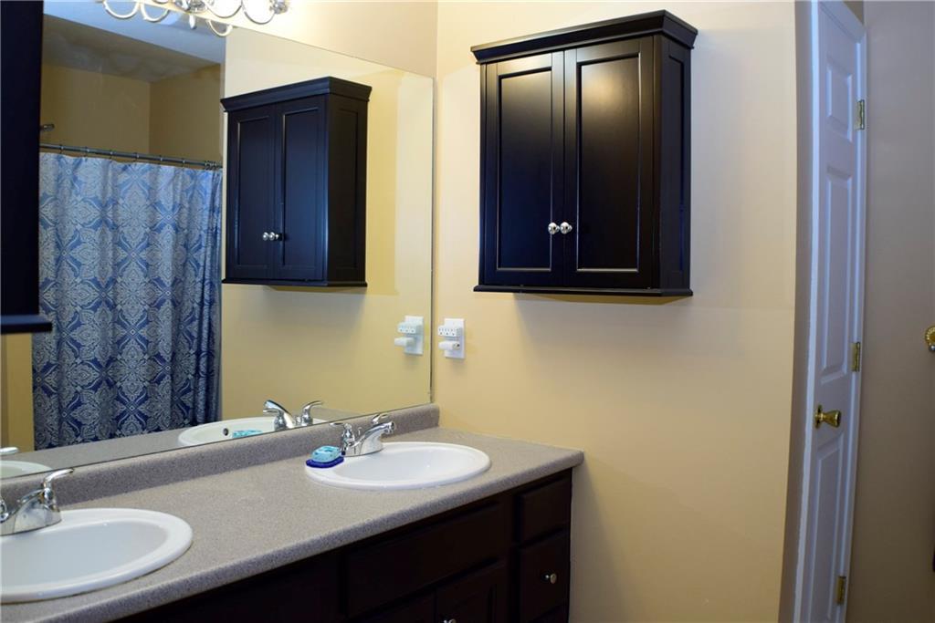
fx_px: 1091
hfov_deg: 46.4
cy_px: 312
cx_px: 468
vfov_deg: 31.9
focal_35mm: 42
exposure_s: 1/50
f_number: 5
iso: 900
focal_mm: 28
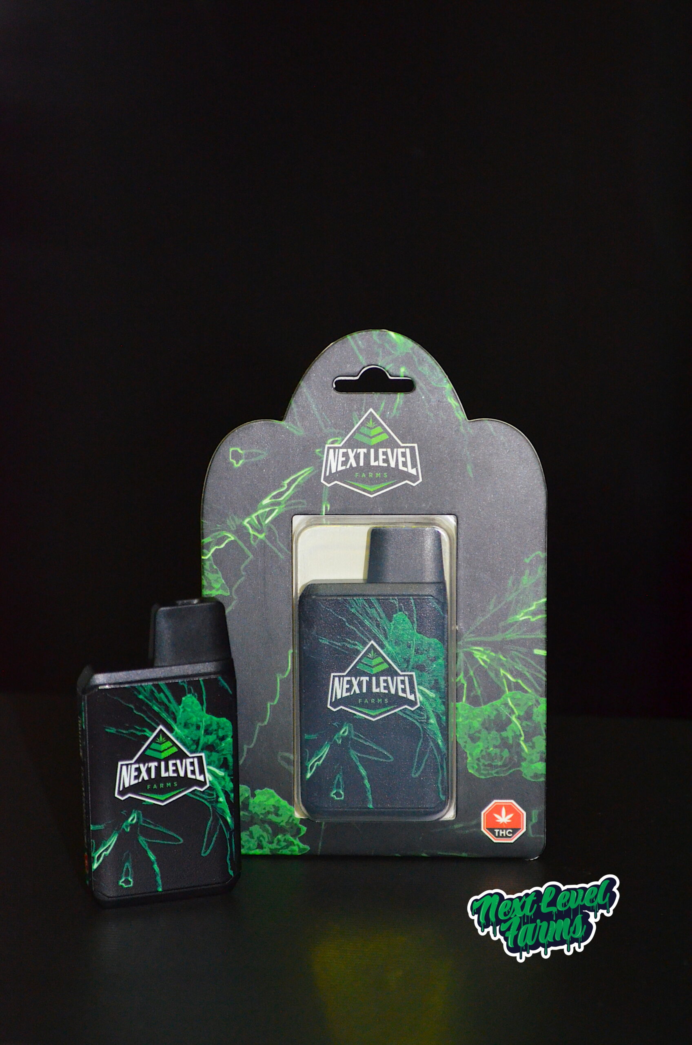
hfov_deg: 18.8
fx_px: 2085
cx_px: 346
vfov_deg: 28.1
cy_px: 522
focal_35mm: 72
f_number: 5.6
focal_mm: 48
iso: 3200
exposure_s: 1/60
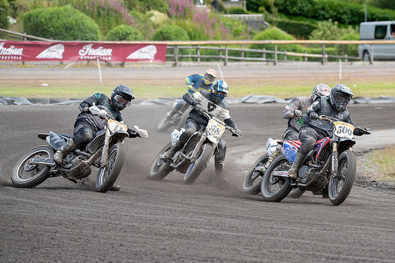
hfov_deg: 6.6
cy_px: 159
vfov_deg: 4.4
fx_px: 3421
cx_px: 283
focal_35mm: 312
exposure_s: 1/400
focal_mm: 210
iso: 200
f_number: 5.6
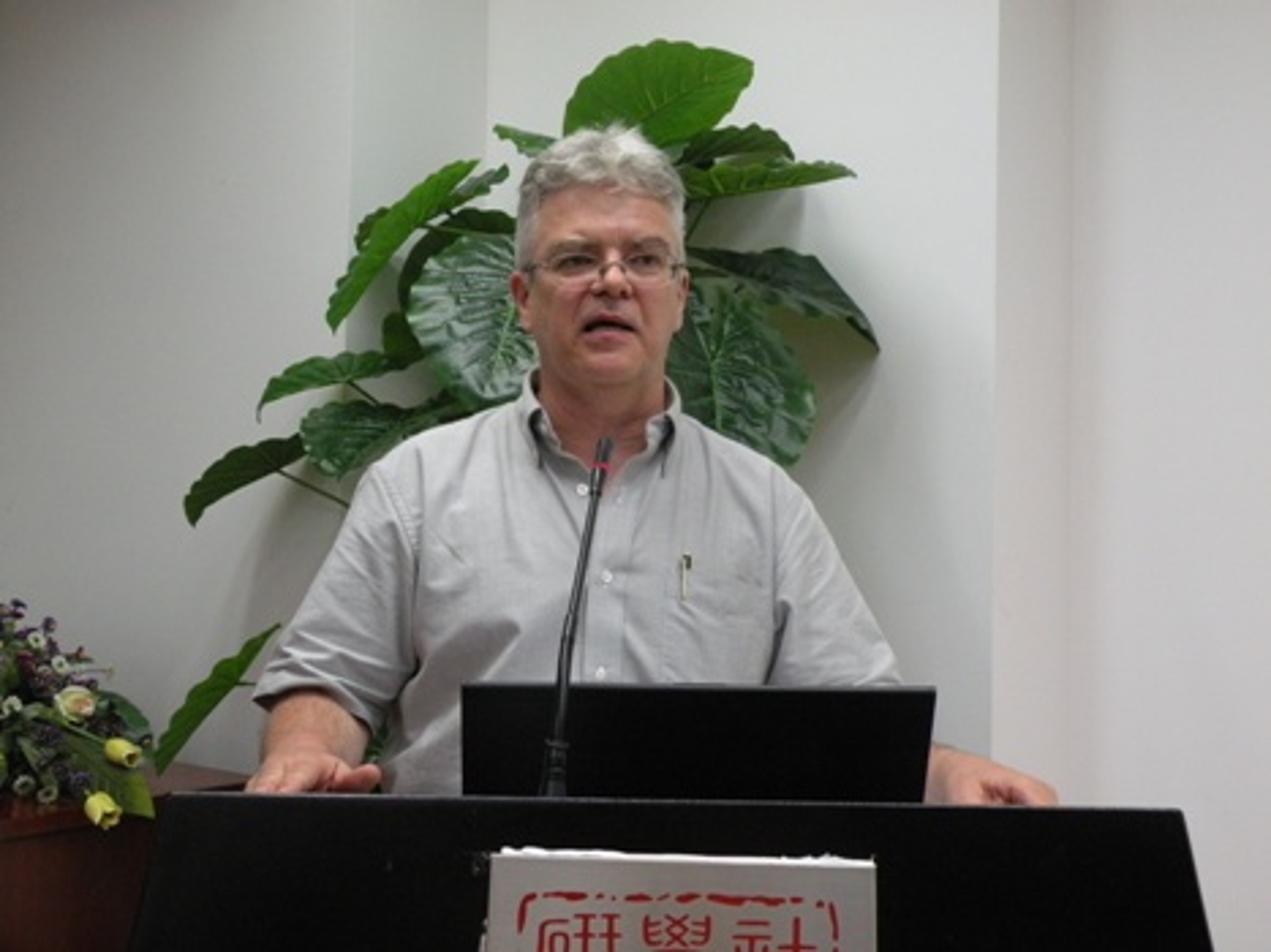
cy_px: 476
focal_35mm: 42
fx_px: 1542
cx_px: 636
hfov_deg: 44.8
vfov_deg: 34.3
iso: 400
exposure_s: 1/57.6
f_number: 3.2
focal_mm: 7.4
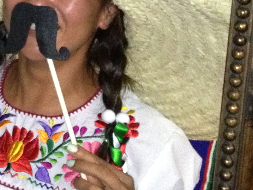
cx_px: -111
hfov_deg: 14.0
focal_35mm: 133
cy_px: -65
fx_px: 972
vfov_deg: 10.9
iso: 500
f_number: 2.4
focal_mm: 4.28
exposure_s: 1/16
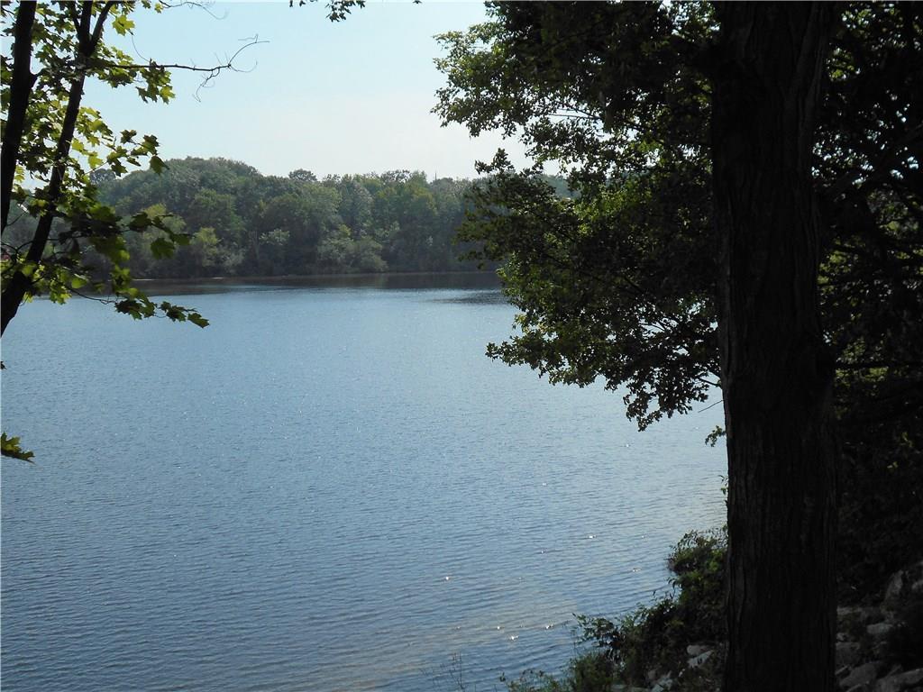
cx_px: 462
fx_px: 987
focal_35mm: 37
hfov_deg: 50.1
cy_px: 346
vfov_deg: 38.7
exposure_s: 1/1000
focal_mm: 6.7
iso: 80
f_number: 3.9
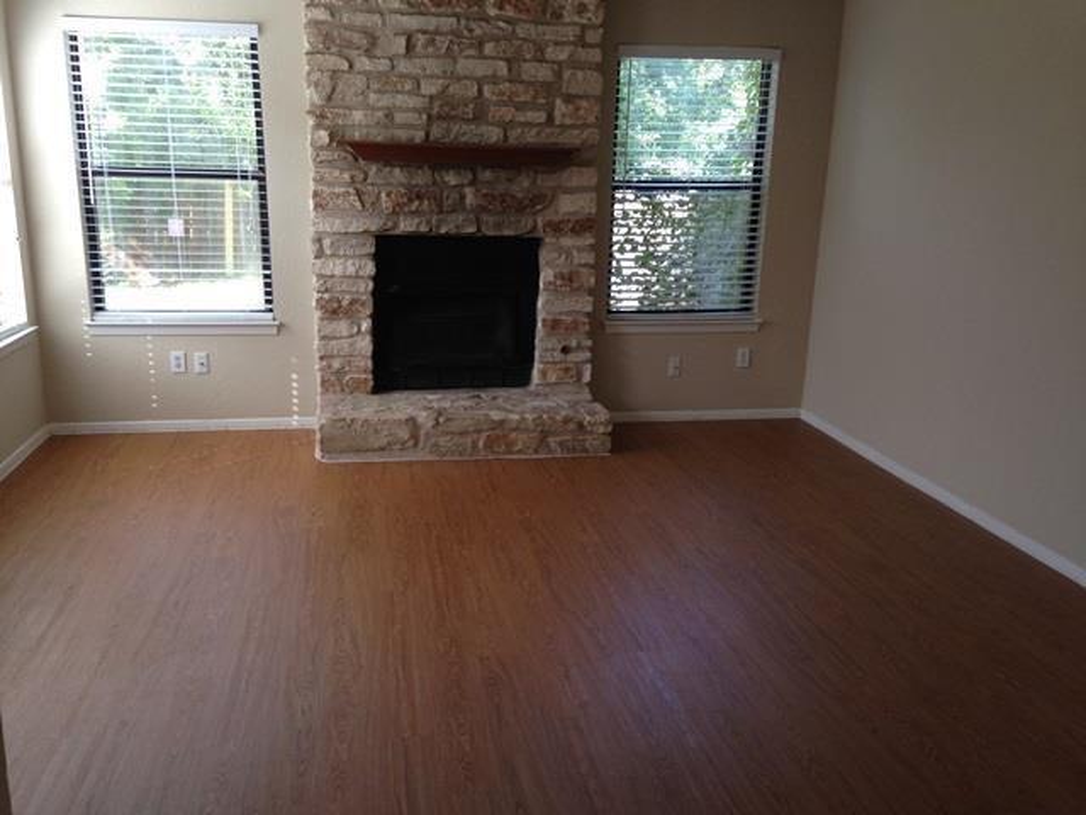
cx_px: 543
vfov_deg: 42.9
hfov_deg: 55.4
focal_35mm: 33
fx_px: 1035
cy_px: 408
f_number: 2.4
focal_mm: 4.12
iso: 64
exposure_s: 1/60
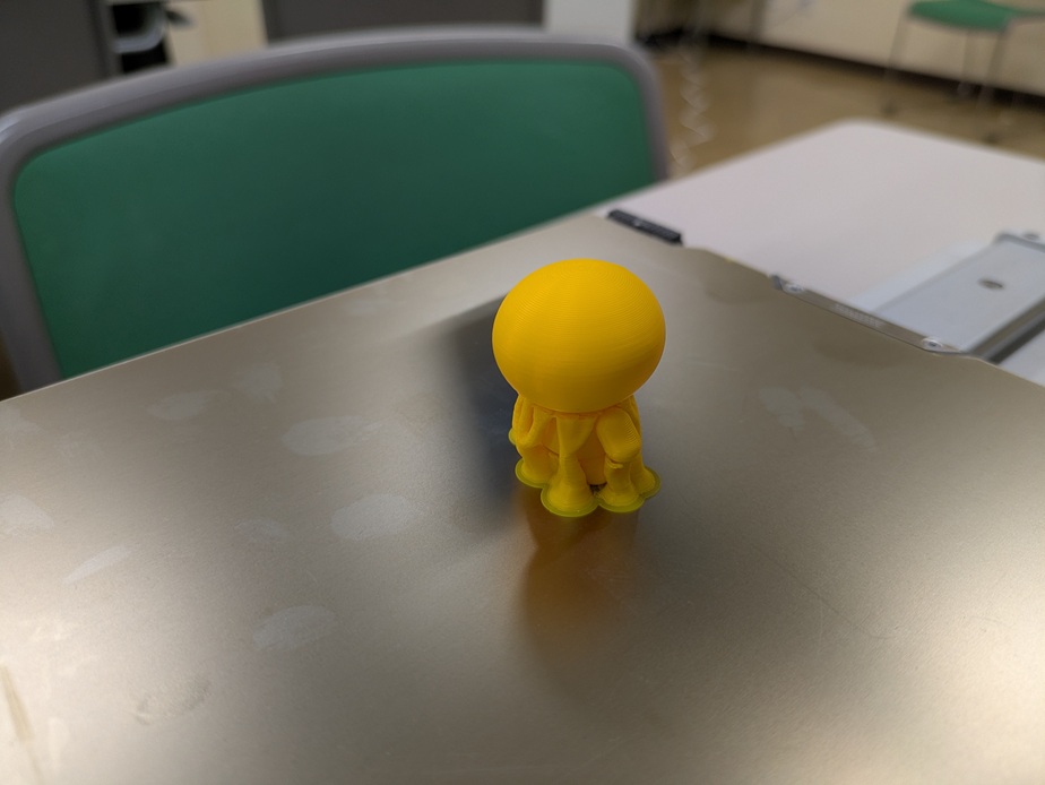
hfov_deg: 69.4
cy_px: 392
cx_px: 522
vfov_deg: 54.9
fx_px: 755
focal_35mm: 25
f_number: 1.89
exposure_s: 1/120
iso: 123
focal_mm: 5.43
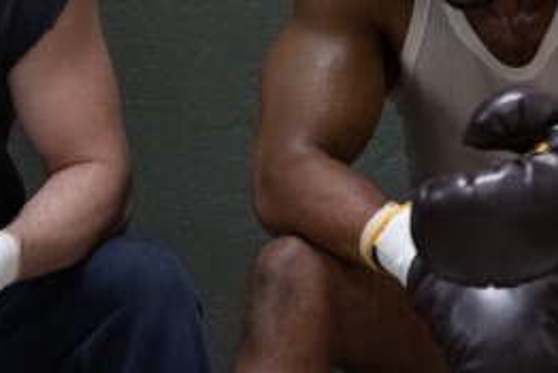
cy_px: 102
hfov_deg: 5.9
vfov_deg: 4.0
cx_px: 185
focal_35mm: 348
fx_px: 5397
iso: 2000
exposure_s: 1/160
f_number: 4.5
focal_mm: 87.1
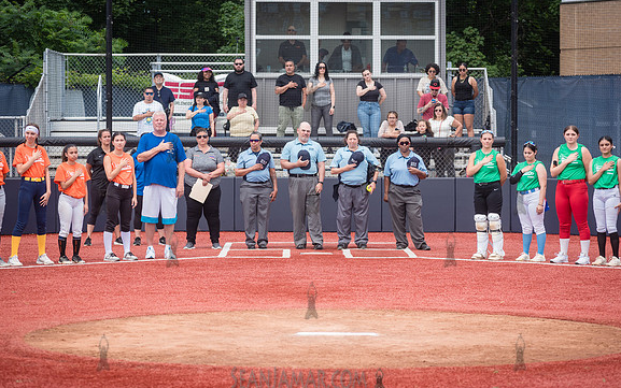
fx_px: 2167
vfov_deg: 10.2
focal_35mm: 128
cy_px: 196
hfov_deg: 16.3
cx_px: 311
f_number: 4.5
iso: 400
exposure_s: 1/800
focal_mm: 125
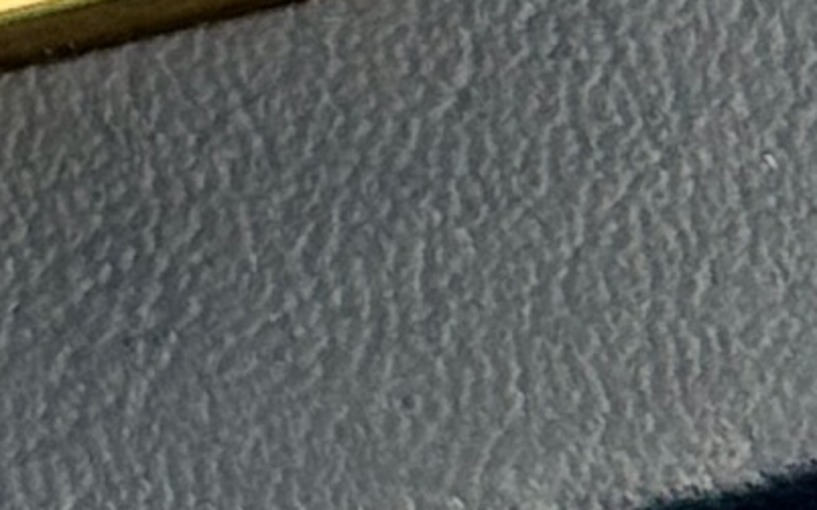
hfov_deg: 7.2
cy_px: -848
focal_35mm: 281
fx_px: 6255
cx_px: -809
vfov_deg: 4.5
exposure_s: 1/354
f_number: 1.78
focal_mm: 6.76
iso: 64
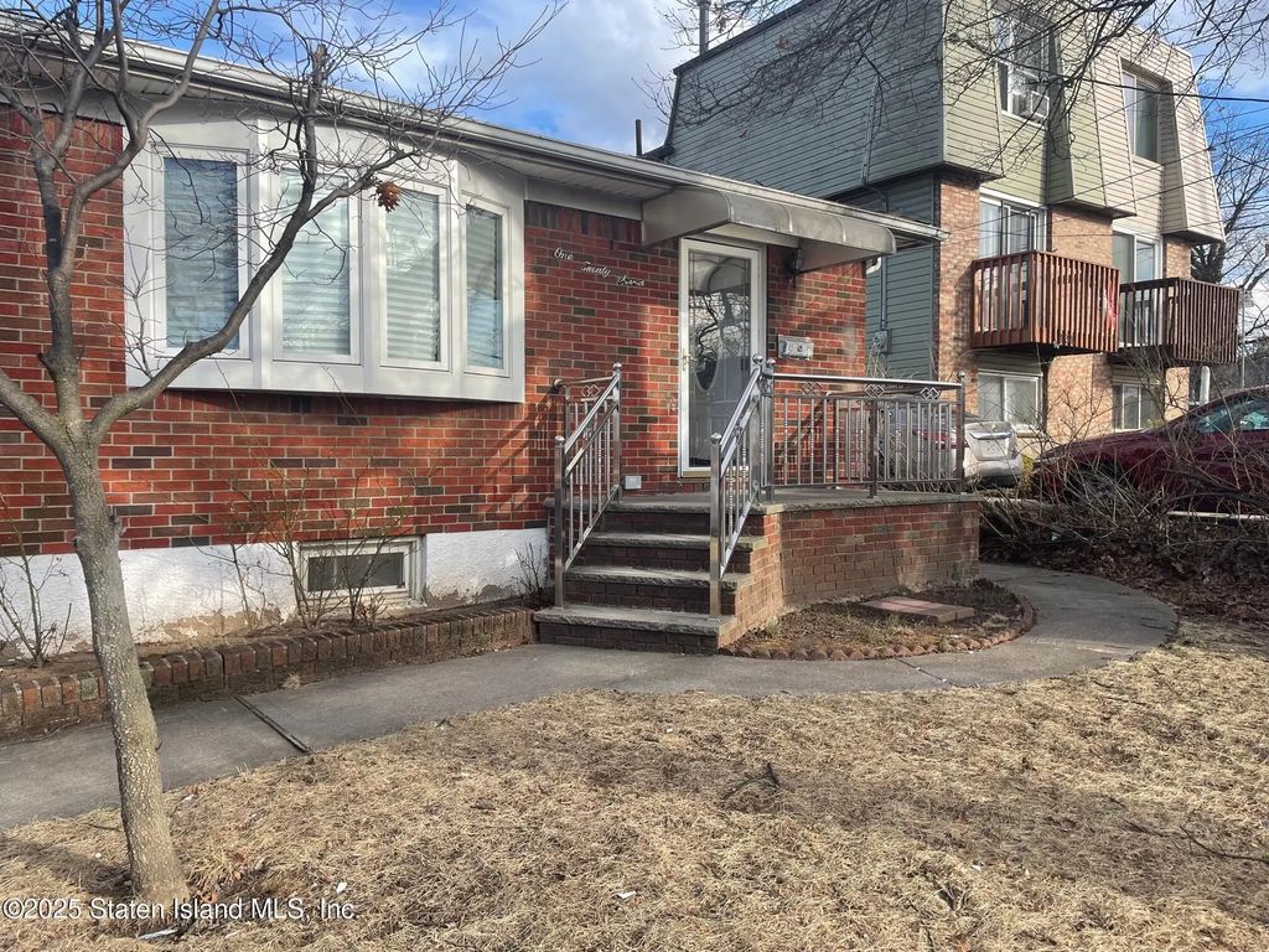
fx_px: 953
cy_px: 476
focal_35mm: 26
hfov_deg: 67.3
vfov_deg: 53.1
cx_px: 634
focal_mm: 4.2
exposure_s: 1/997
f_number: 1.6
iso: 32
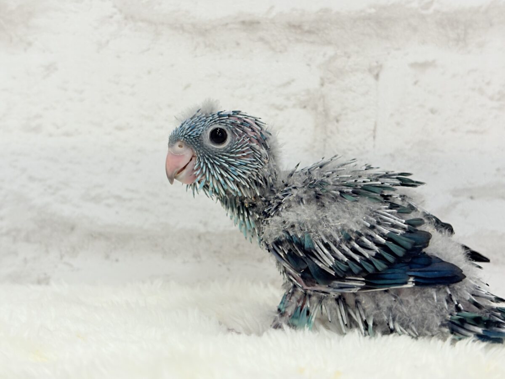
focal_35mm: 52
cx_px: 252
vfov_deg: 28.0
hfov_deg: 36.8
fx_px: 759
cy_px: 190
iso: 100
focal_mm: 5.96
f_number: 1.6
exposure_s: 1/100
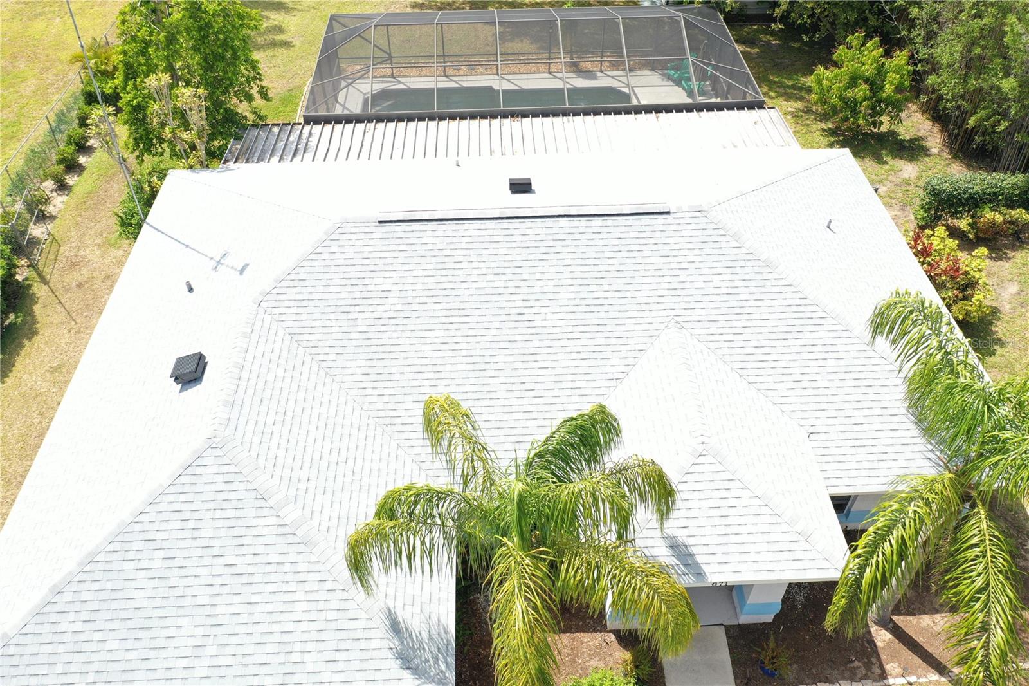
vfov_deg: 46.4
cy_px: 343
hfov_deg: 65.5
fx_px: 800
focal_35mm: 28
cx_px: 514
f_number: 4
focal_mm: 10.26
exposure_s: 1/40
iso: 100
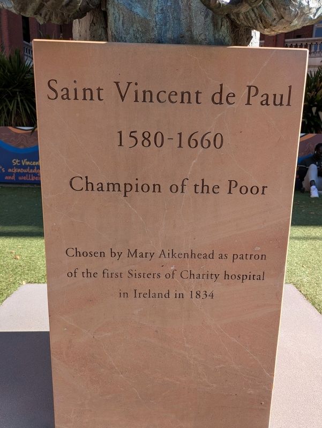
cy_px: 214
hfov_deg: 54.9
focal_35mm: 25
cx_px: 161
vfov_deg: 69.4
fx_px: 310
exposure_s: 1/547
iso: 50
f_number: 1.89
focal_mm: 5.43
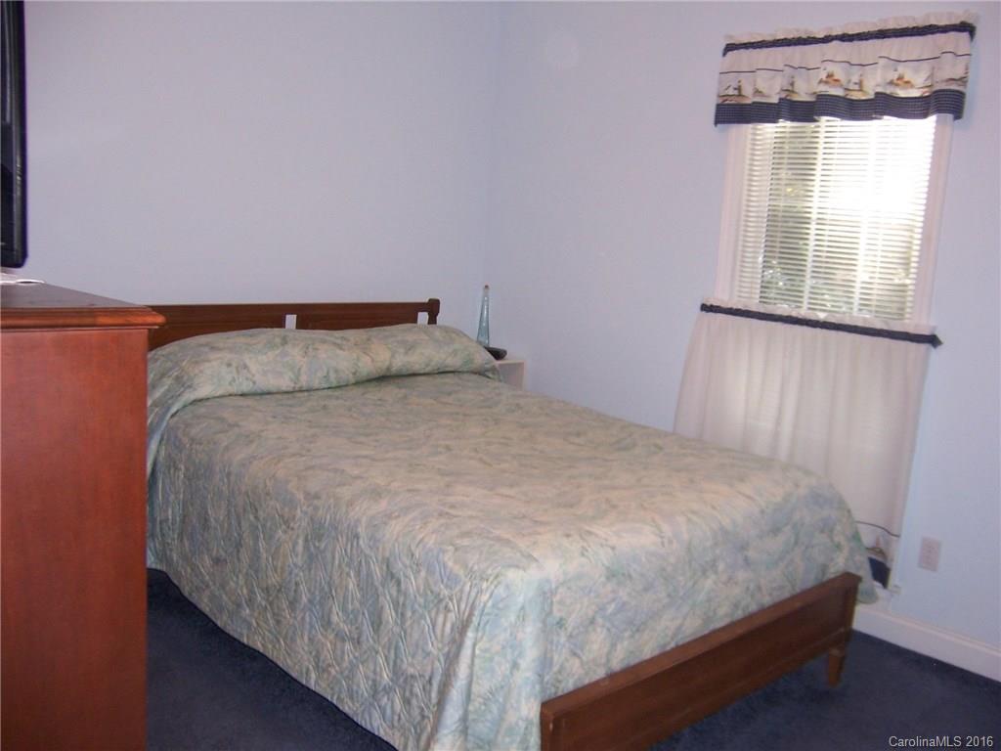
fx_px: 954
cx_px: 500
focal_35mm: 33
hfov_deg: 55.4
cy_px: 376
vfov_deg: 42.9
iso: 140
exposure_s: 1/60
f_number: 2.8
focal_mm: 5.5
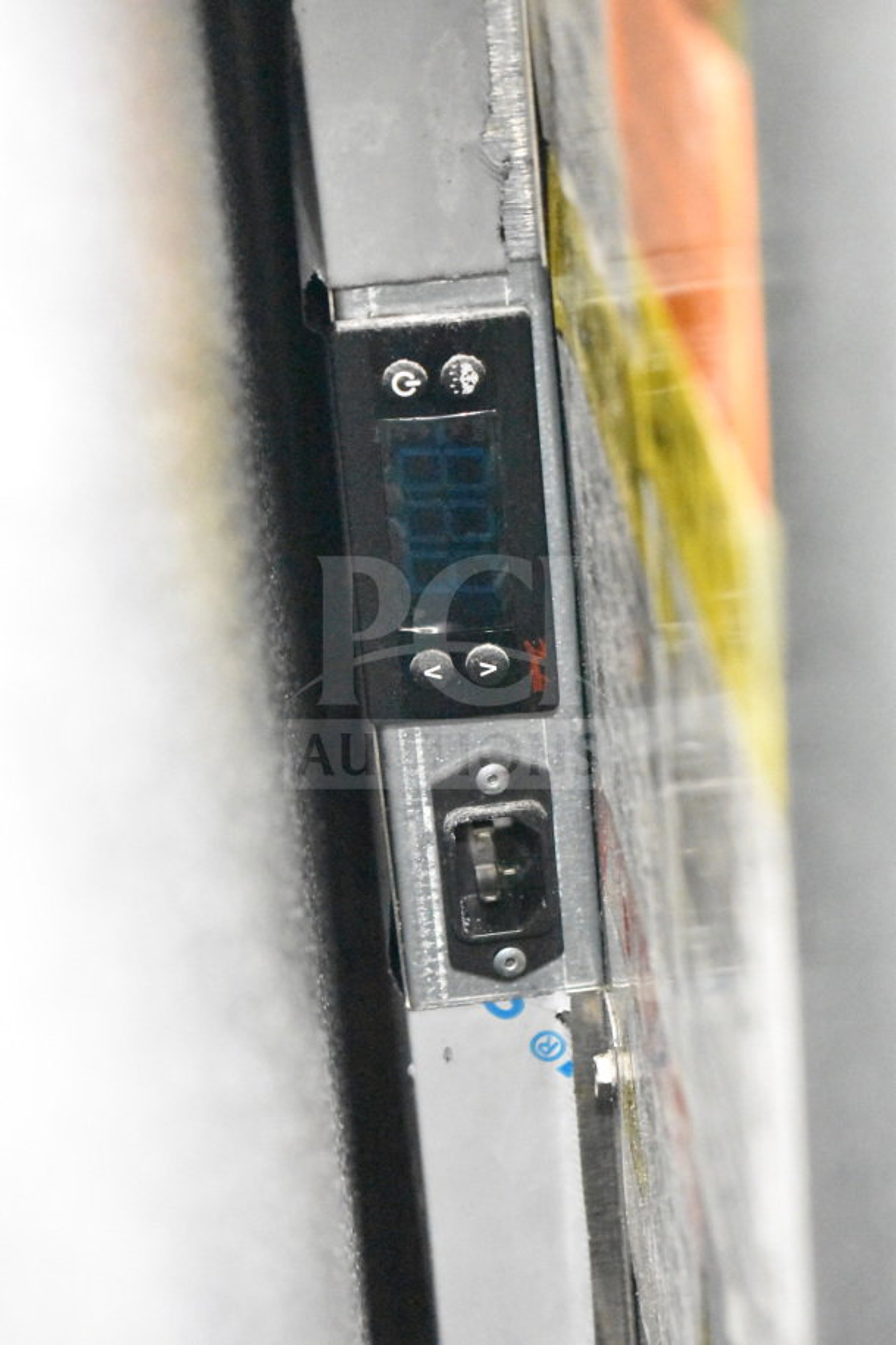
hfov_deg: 16.6
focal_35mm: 82
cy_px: 672
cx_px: 448
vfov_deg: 24.6
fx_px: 3080
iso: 25600
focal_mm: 55
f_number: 5.6
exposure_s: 1/80
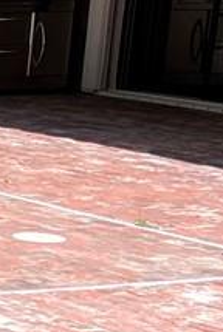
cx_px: -683
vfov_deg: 10.0
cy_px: 456
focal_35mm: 201
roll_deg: -0.6
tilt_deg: -16.7
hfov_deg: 5.8
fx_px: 1861
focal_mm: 5.7
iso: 50
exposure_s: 1/2008
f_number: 1.5
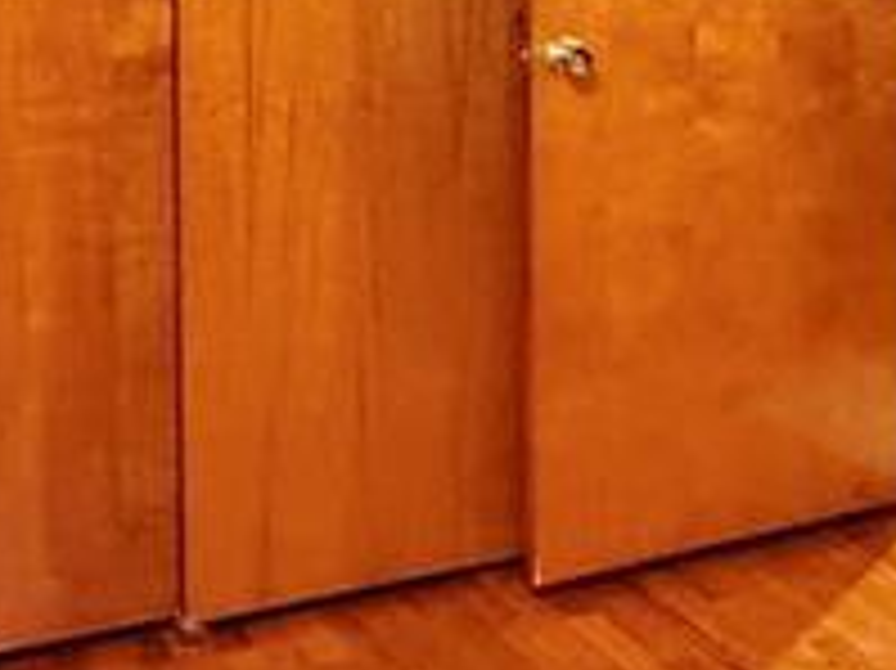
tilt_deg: -3.8
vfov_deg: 19.6
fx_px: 1863
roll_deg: -0.4
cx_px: 792
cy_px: -63
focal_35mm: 72
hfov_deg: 26.2
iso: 800
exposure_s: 1/60
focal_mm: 2.22
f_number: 2.2
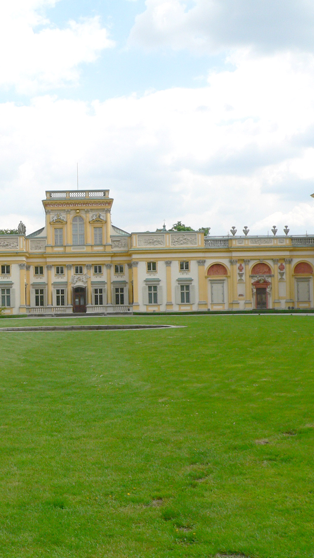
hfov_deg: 22.4
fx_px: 784
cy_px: 275
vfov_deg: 39.2
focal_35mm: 53
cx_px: 74
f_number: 5.2
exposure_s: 1/500
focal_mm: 6
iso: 80
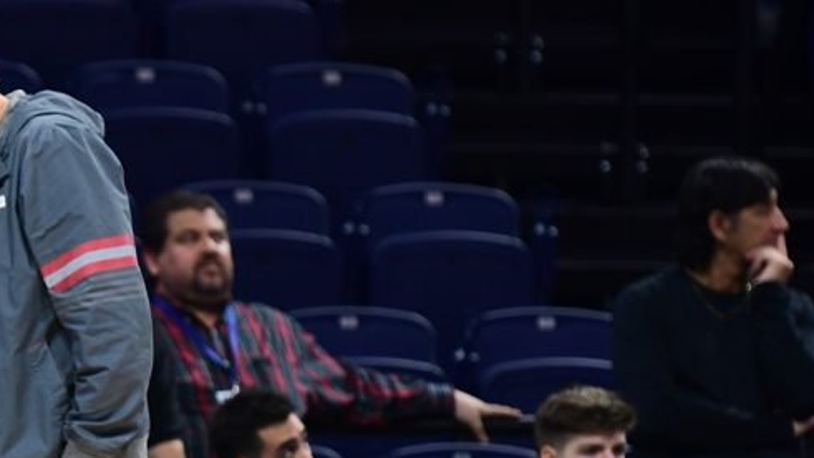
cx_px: 43
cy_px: 460
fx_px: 9905
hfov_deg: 4.7
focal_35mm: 459
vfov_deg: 2.6
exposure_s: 1/500
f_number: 3.5
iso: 800
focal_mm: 140
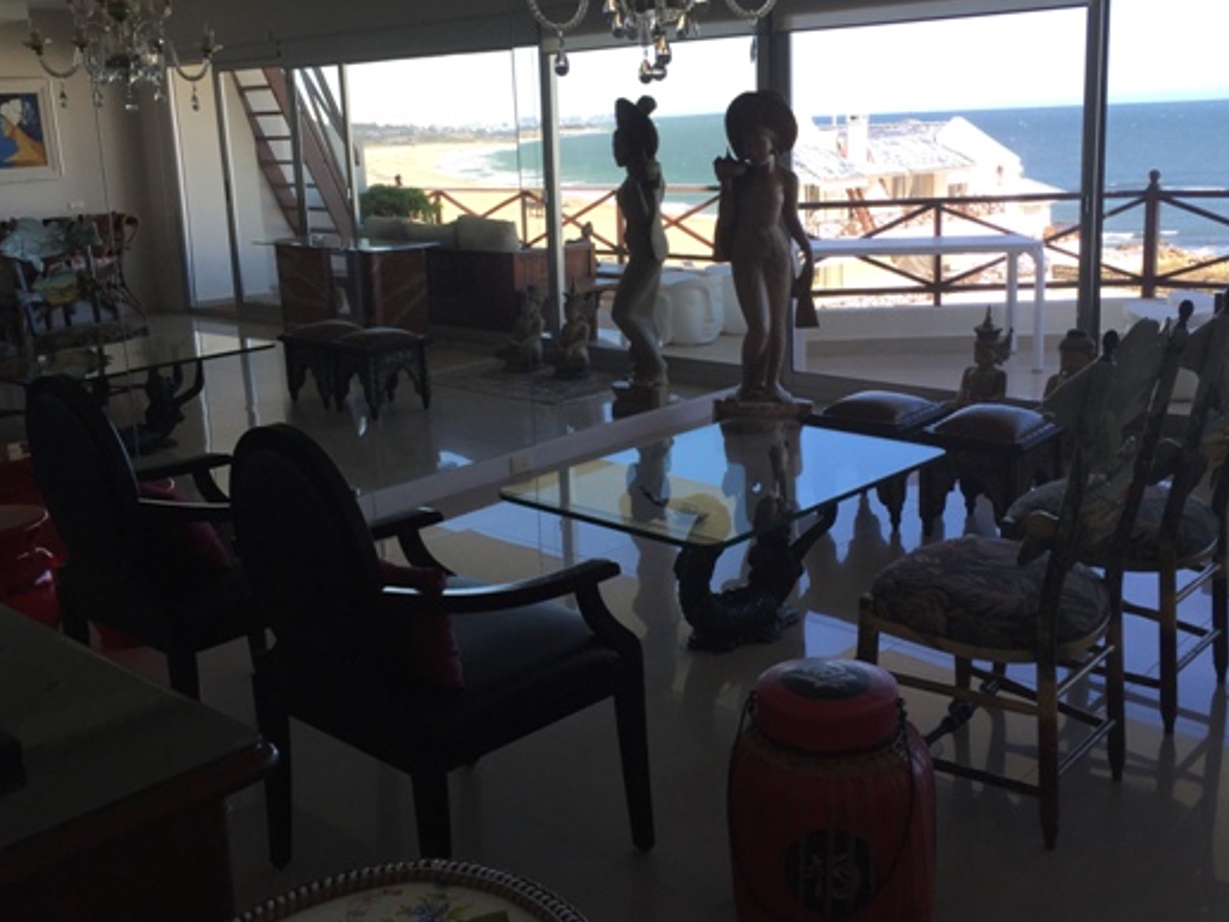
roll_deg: +2.3
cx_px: 662
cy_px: 379
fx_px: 1278
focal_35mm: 36
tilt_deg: -11.3
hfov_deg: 51.3
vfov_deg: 39.5
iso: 32
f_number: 2.2
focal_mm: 4.15
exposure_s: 1/494
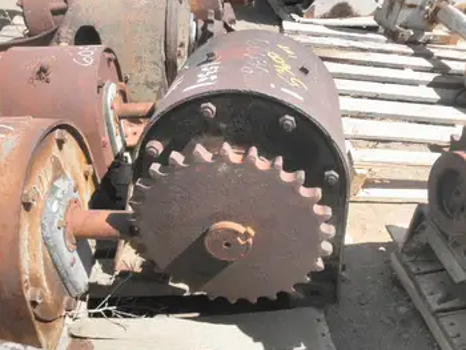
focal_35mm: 32
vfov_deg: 44.2
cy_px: 186
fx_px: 431
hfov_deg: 56.7
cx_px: 249
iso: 64
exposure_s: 1/80
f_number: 8.5
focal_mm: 5
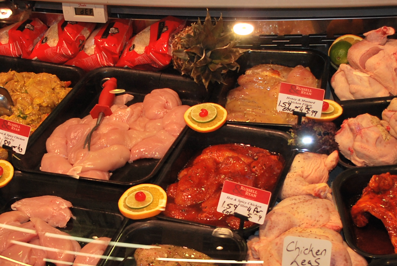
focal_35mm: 80
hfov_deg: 25.2
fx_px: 884
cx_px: 134
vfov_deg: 17.0
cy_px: 214
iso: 200
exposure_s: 1/60
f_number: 4
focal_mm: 22
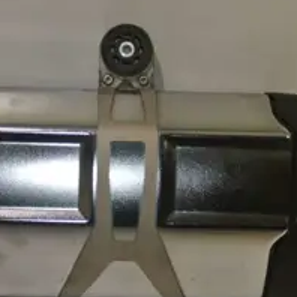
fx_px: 874
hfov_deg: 19.3
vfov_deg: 19.1
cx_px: 111
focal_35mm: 90
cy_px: 232
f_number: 4
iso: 200
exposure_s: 1/60
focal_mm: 14.5
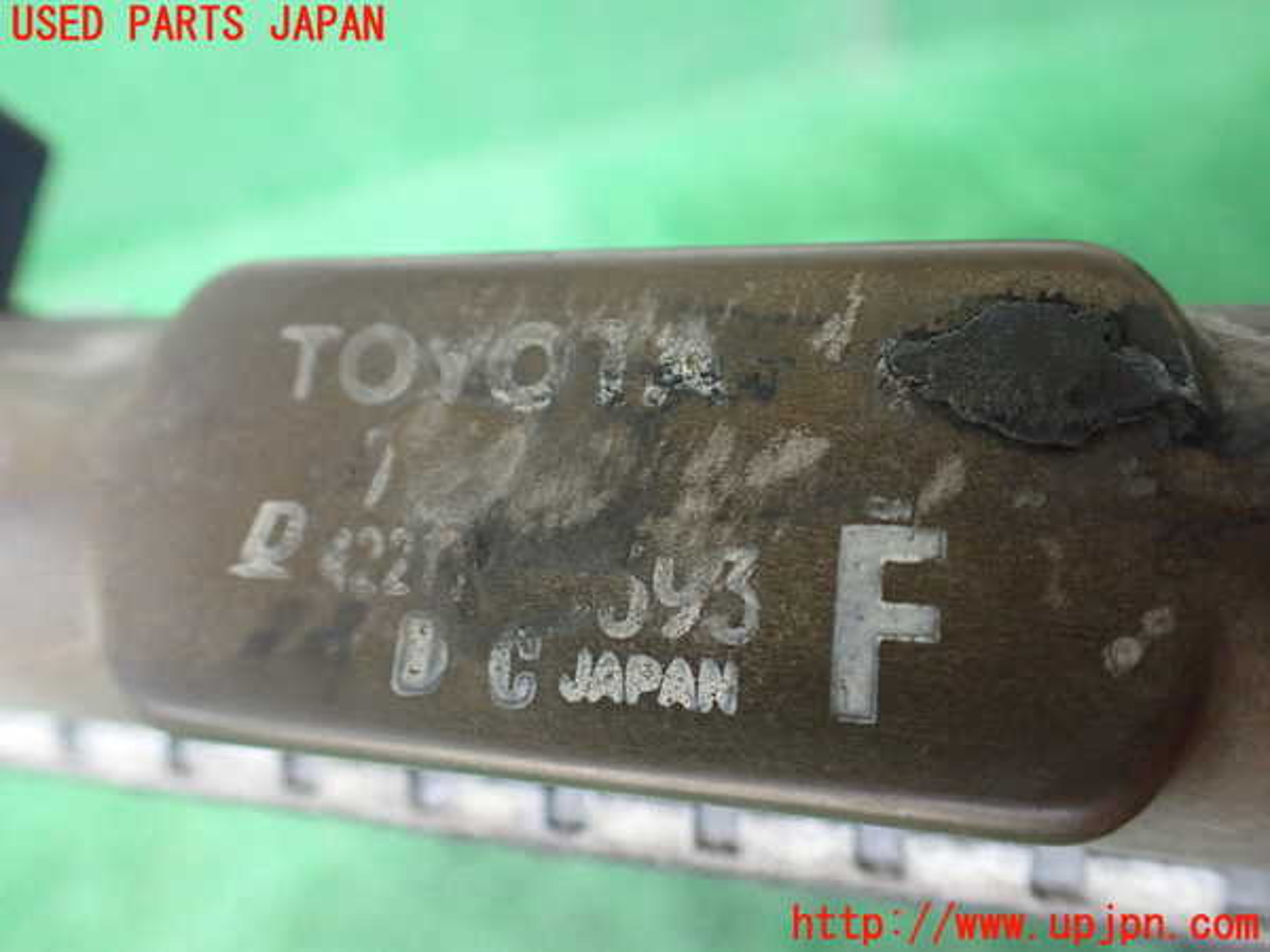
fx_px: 1101
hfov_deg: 60.0
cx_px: 635
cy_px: 476
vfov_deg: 46.8
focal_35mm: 30
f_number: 2.3
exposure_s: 1/125
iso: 800
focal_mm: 5.4
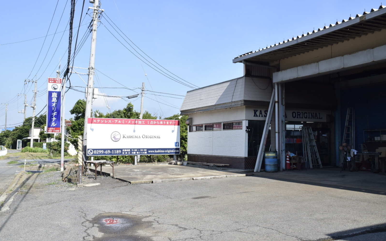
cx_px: 192
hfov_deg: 52.7
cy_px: 112
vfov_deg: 34.4
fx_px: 389
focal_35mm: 37
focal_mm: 24
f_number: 11
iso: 500
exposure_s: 1/500
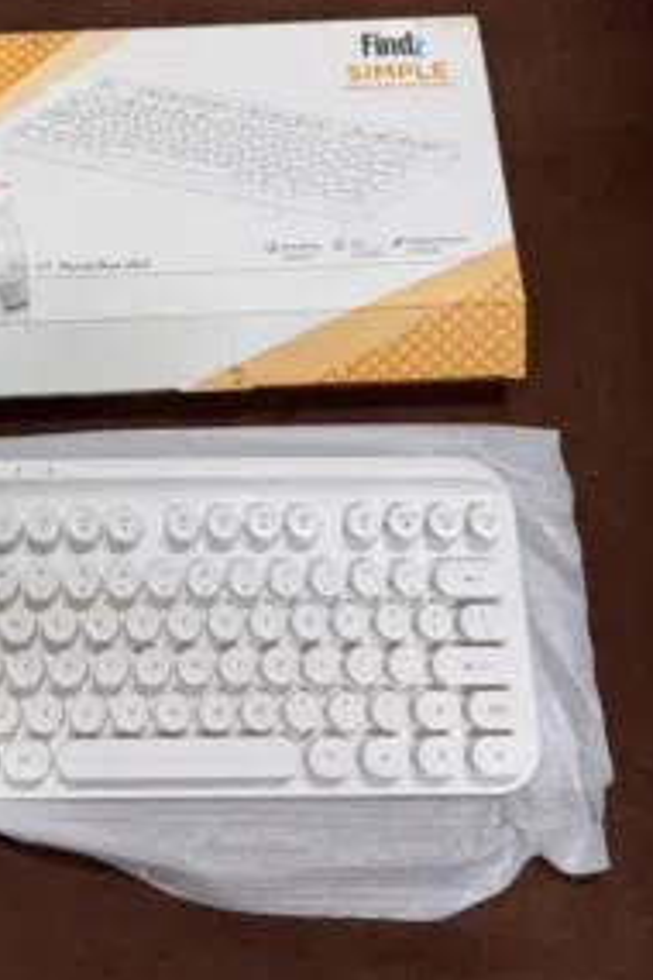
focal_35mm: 35
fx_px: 952
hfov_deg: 37.4
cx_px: 206
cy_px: 389
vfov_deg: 54.0
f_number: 1.78
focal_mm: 6.76
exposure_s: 1/100
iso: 80
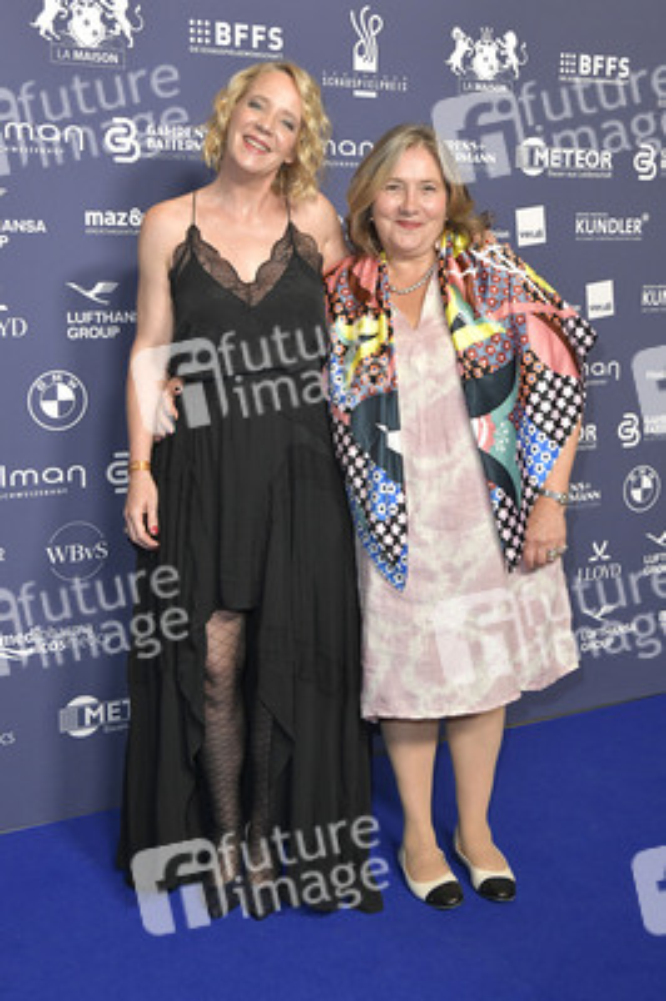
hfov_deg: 31.8
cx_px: 333
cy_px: 500
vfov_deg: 46.4
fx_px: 1167
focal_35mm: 42
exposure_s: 1/250
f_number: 6.3
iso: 2000
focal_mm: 42
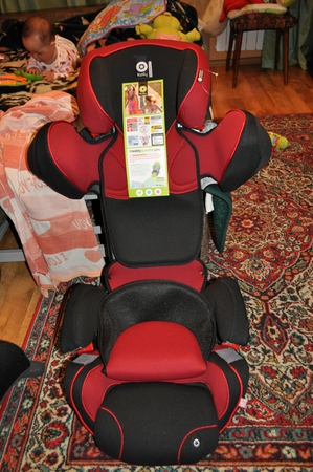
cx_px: 156
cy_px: 236
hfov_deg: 43.5
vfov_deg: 62.0
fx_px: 392
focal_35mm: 30
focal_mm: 20
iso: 800
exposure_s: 1/60
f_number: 3.8
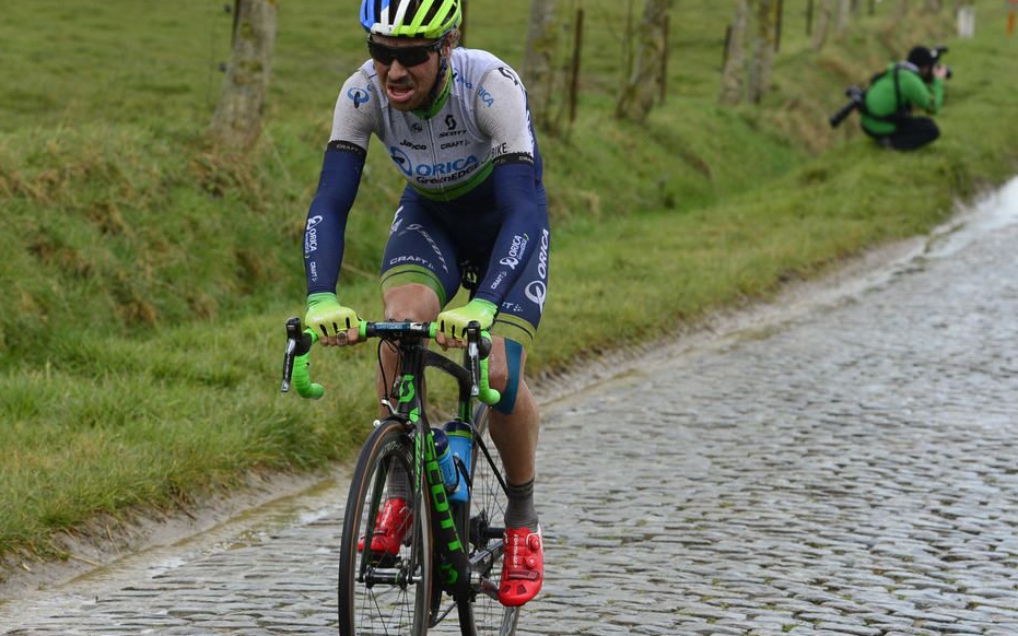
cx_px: 502
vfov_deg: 8.0
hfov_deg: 12.8
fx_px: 4550
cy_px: 309
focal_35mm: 164
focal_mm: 125
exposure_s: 1/1000
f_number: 7.1
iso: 800
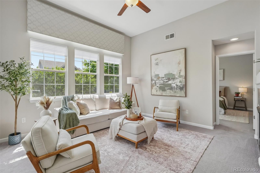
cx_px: 130
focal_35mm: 15
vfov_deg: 77.3
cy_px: 86
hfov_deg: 100.4
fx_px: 108
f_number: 8
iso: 800
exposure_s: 1/40
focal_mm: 10
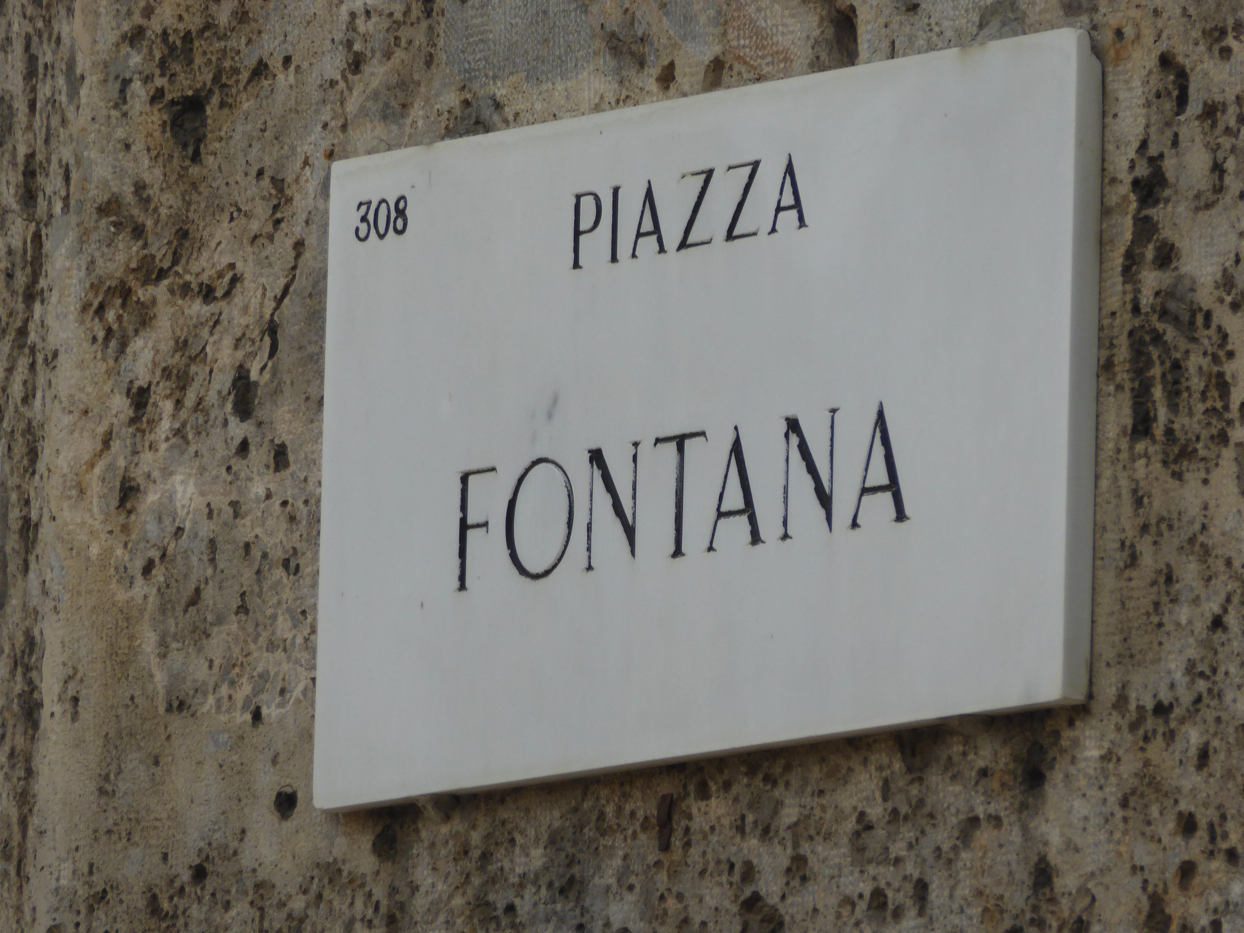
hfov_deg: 2.2
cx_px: 622
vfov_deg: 1.6
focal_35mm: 915
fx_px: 32882
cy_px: 466
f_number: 6.4
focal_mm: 129
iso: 100
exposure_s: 1/200
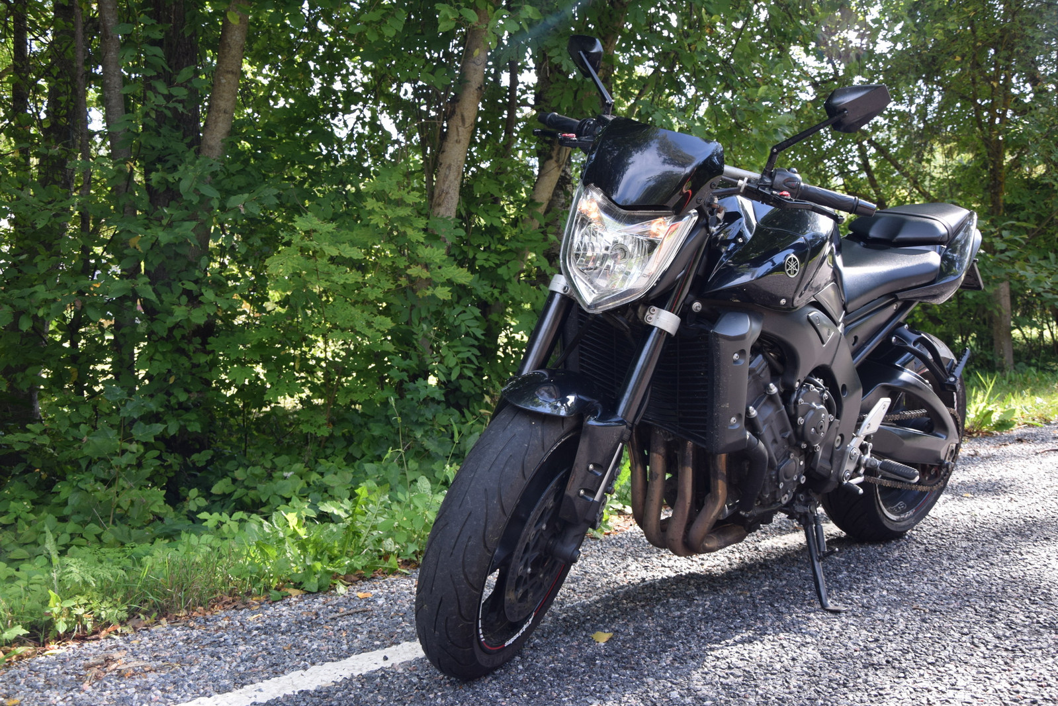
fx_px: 1058
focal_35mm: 36
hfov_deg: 53.1
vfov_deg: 36.9
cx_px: 529
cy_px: 353
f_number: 5.6
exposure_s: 1/125
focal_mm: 24
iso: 400
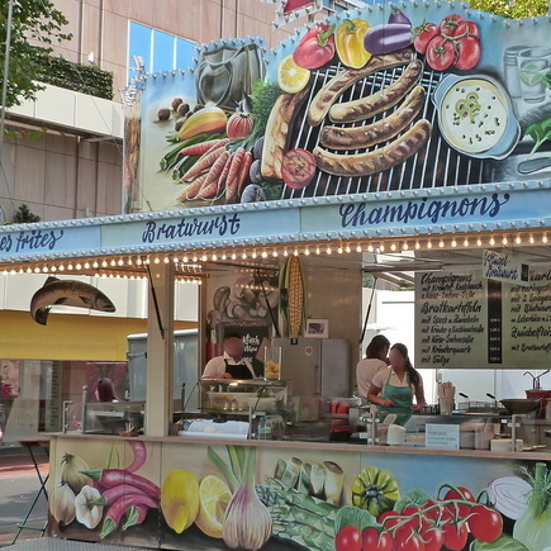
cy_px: 279
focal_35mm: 63
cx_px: 407
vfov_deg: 27.3
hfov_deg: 27.0
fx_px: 1135
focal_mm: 5.4
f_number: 4.5
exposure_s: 1/250
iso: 160
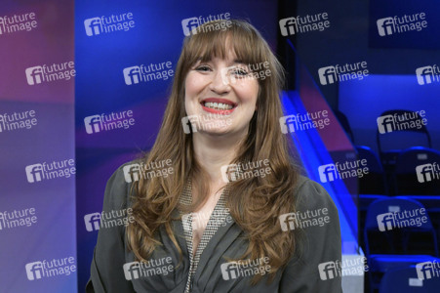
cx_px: 220
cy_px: 146
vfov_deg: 30.5
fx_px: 537
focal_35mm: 44
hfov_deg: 44.5
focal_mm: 44
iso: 2500
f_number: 6.3
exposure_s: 1/200
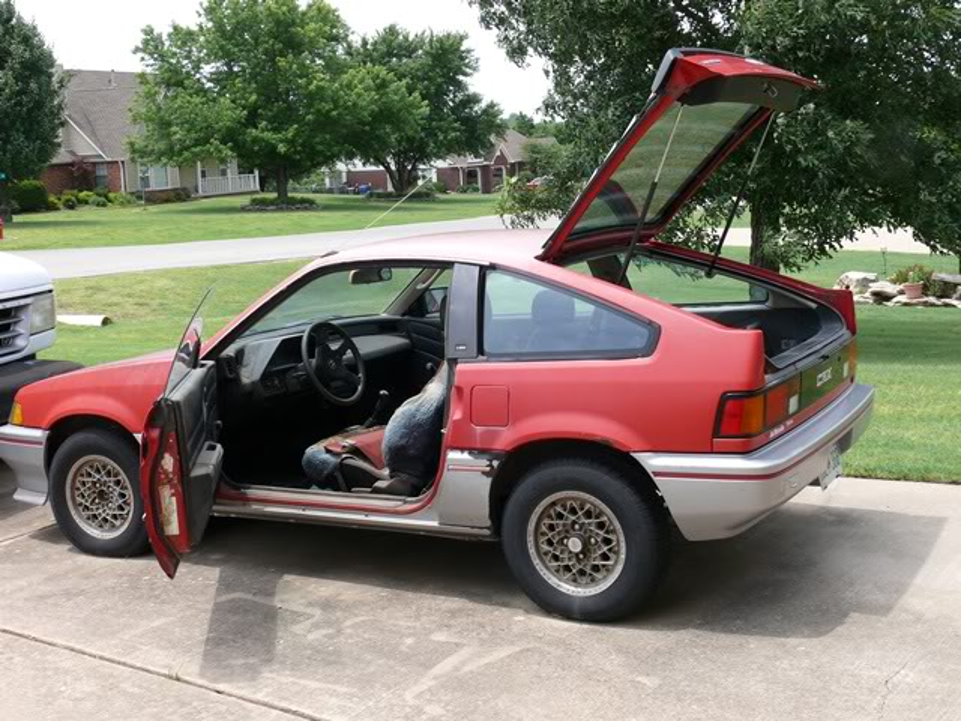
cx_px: 480
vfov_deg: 31.5
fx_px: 1277
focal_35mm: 46
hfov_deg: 41.2
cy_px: 360
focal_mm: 9.6
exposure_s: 1/200
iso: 100
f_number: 5.6
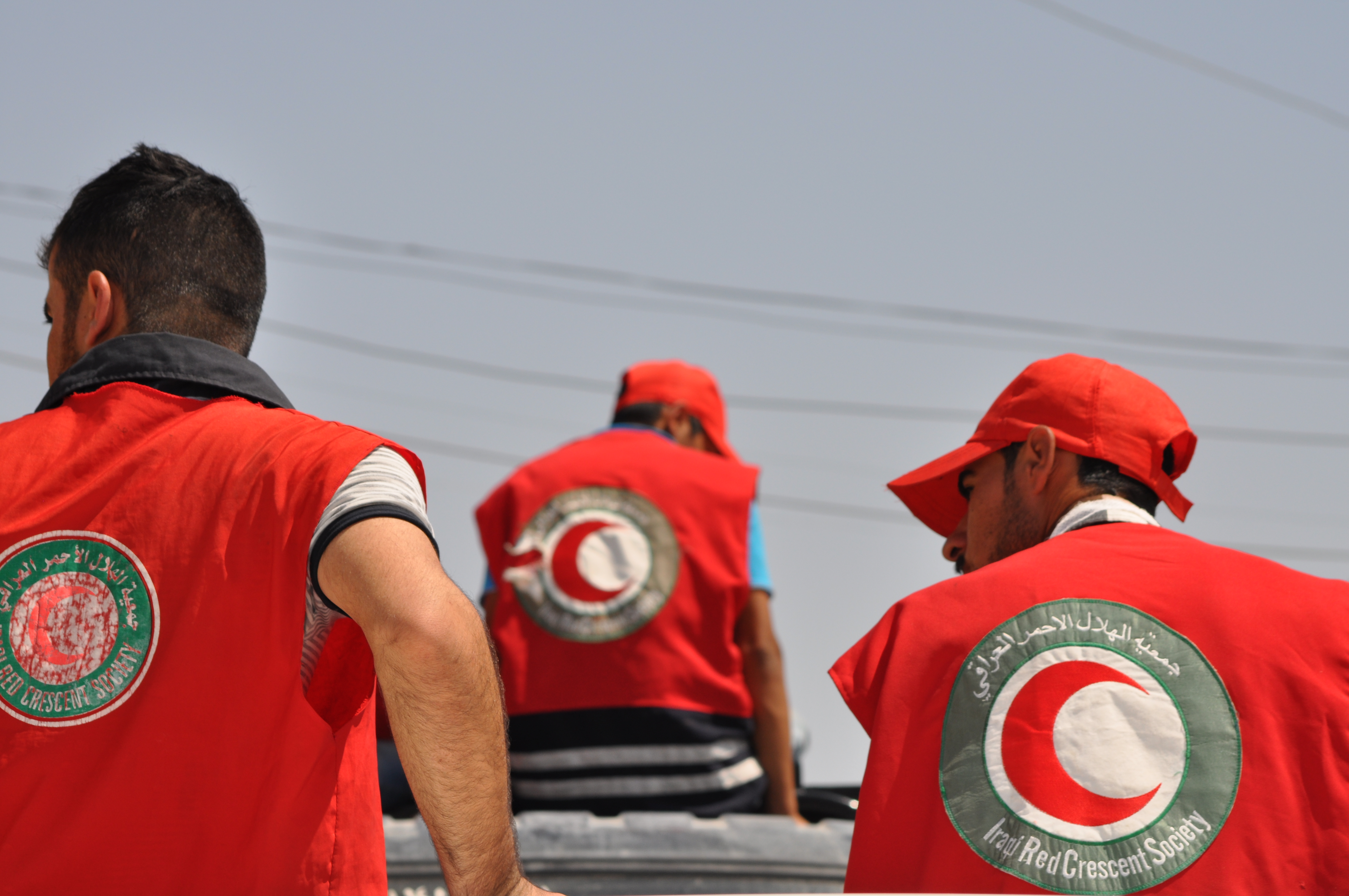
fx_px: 6175
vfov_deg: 8.3
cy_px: 448
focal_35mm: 165
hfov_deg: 12.5
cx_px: 674
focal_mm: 110
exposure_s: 1/640
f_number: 6.3
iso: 200
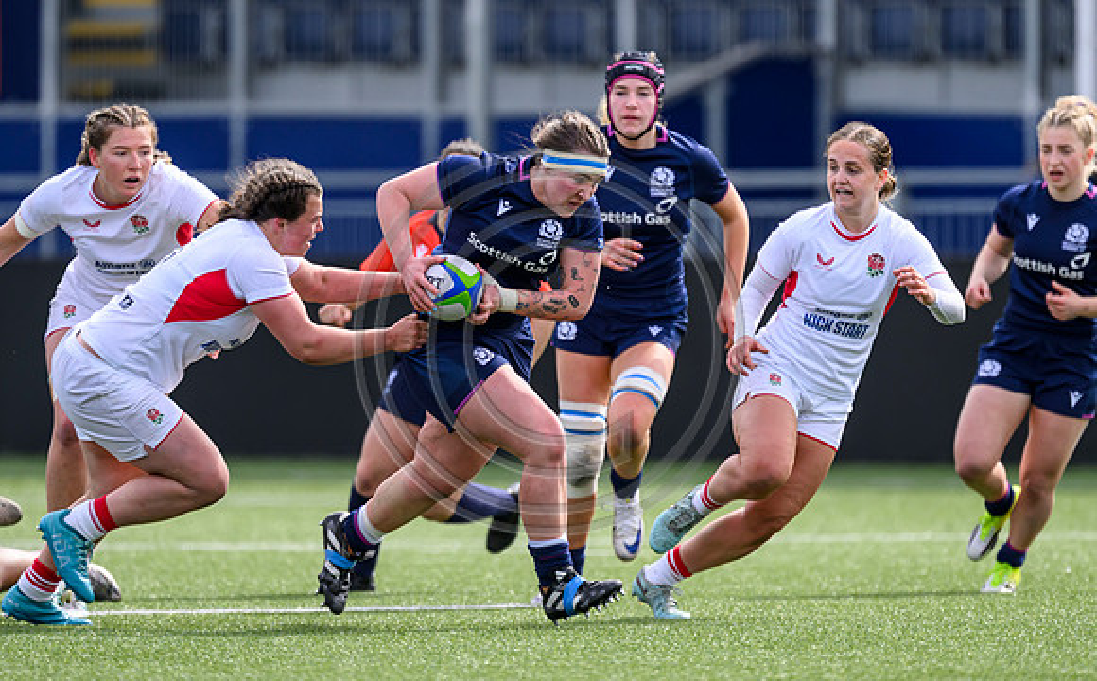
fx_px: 23282
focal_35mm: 780
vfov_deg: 1.7
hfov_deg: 2.7
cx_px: 505
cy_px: 285
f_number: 4
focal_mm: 560
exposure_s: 1/2000
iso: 500
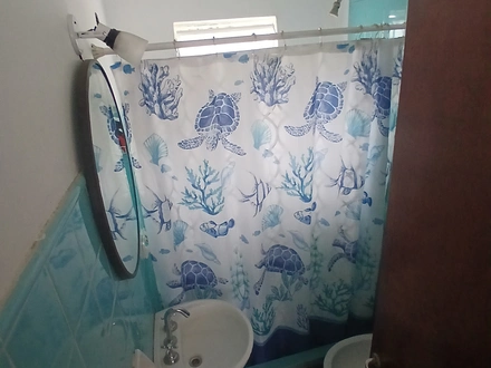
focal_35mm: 17
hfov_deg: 91.0
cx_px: 246
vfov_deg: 74.7
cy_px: 184
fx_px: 241
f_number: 2.2
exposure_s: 1/25
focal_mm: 1.4
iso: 320
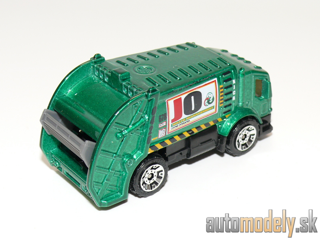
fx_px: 749
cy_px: 120
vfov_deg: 18.2
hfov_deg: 24.1
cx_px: 160
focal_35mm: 81
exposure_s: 1/30
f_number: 4
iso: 100
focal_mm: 11.8
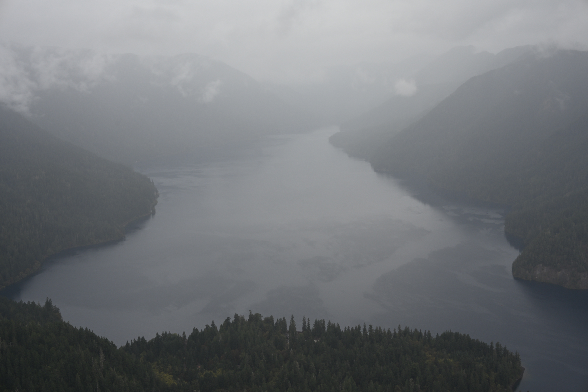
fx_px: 817
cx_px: 294
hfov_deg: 39.6
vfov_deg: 27.0
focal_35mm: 50
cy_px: 196
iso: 100
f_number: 8
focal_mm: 50
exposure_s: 1/250
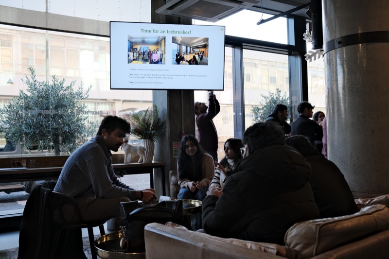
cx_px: 194
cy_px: 130
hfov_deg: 53.1
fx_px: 389
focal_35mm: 36
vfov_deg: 36.9
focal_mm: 24.3
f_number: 4
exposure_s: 1/100
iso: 800
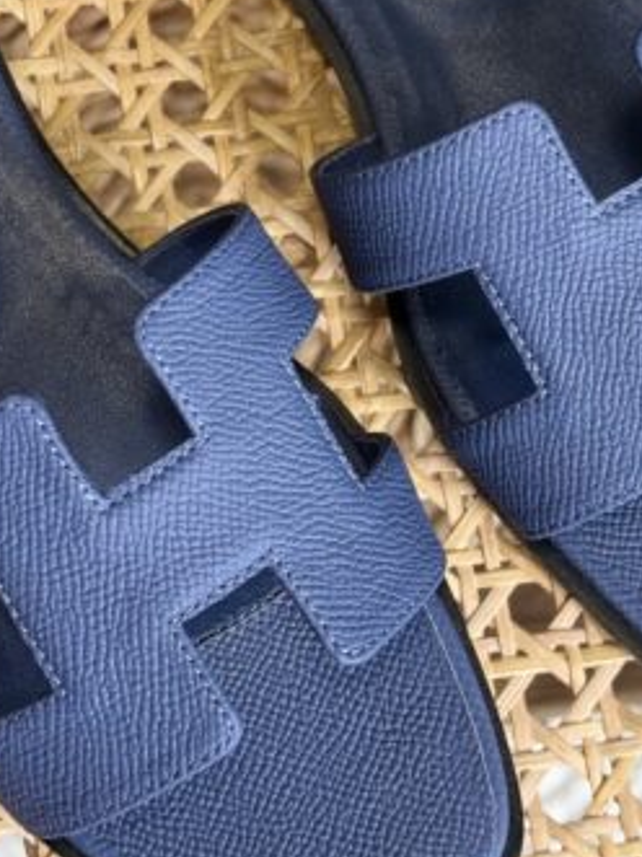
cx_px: 241
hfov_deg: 12.8
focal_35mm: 116
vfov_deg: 16.8
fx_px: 2870
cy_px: 91
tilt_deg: -73.1
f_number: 1.78
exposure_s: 1/116
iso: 100
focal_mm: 6.76
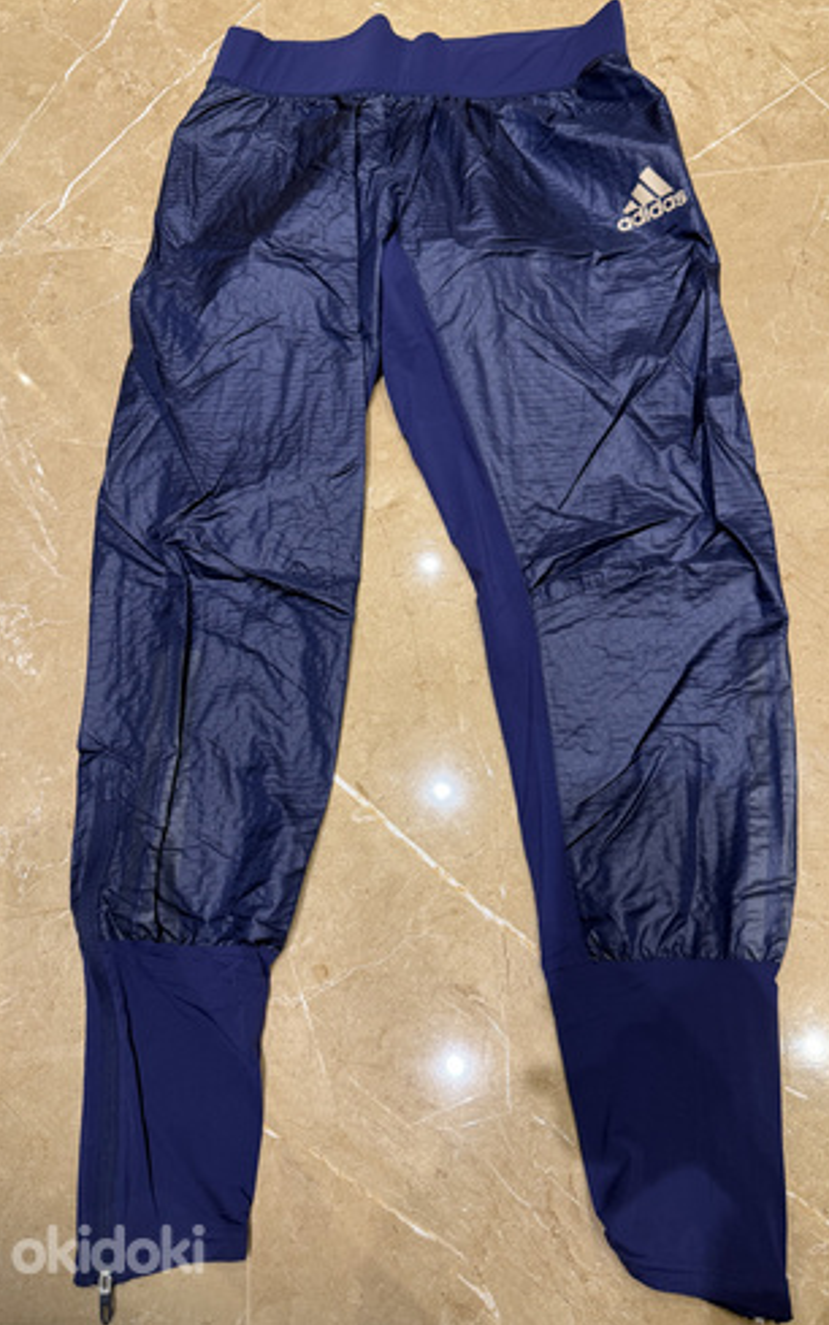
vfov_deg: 70.4
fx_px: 939
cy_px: 667
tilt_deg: -70.4
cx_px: 443
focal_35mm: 26
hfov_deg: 47.6
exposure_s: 1/50
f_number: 1.78
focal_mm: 6.76
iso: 125
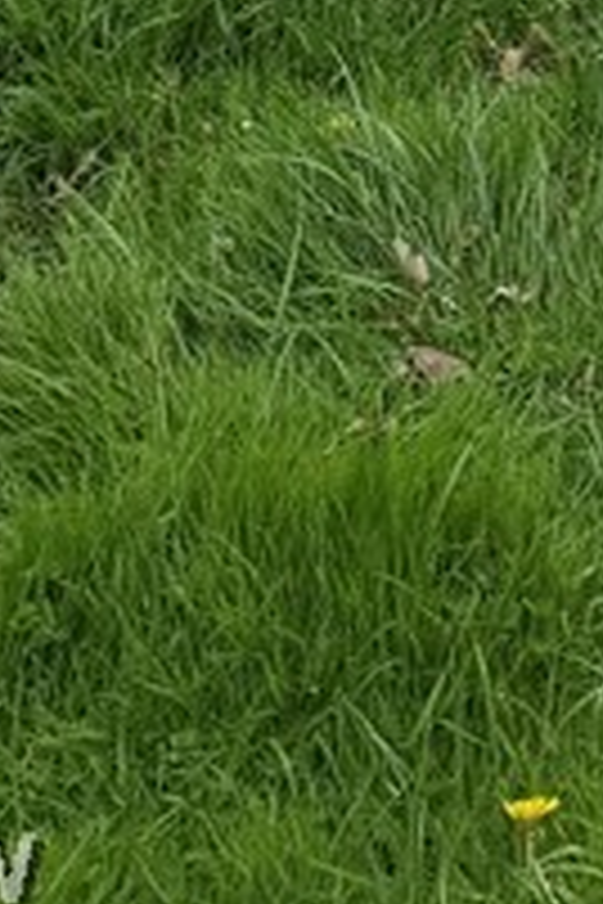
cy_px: -1340
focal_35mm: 127
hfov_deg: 10.1
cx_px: 1148
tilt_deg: +0.1
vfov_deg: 12.3
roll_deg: -3.7
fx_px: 3191
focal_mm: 6.76
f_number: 1.78
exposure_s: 1/3279
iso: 80
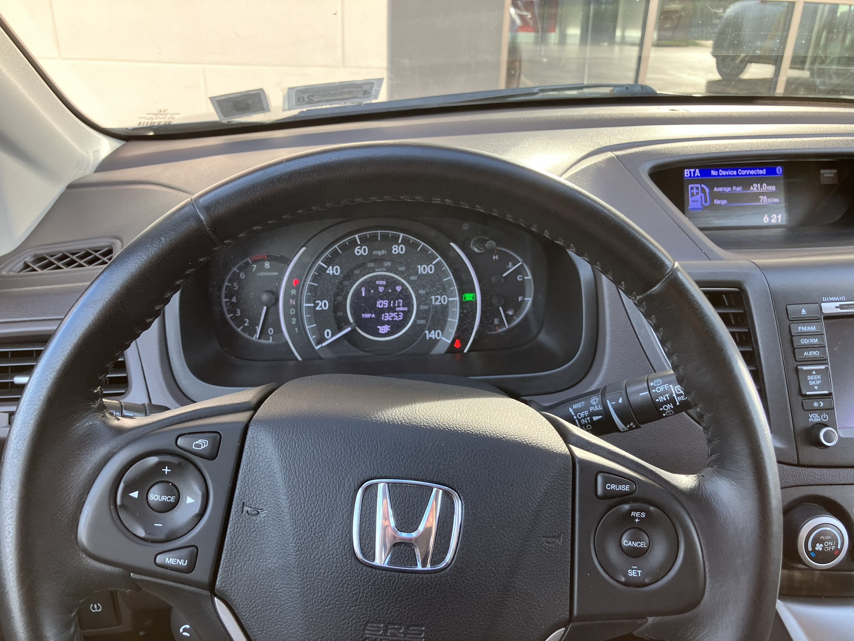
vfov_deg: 49.7
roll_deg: -1.8
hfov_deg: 63.4
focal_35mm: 28
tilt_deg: -24.7
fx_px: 691
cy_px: 320
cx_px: 427
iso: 64
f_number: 1.8
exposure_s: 1/121
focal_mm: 3.99
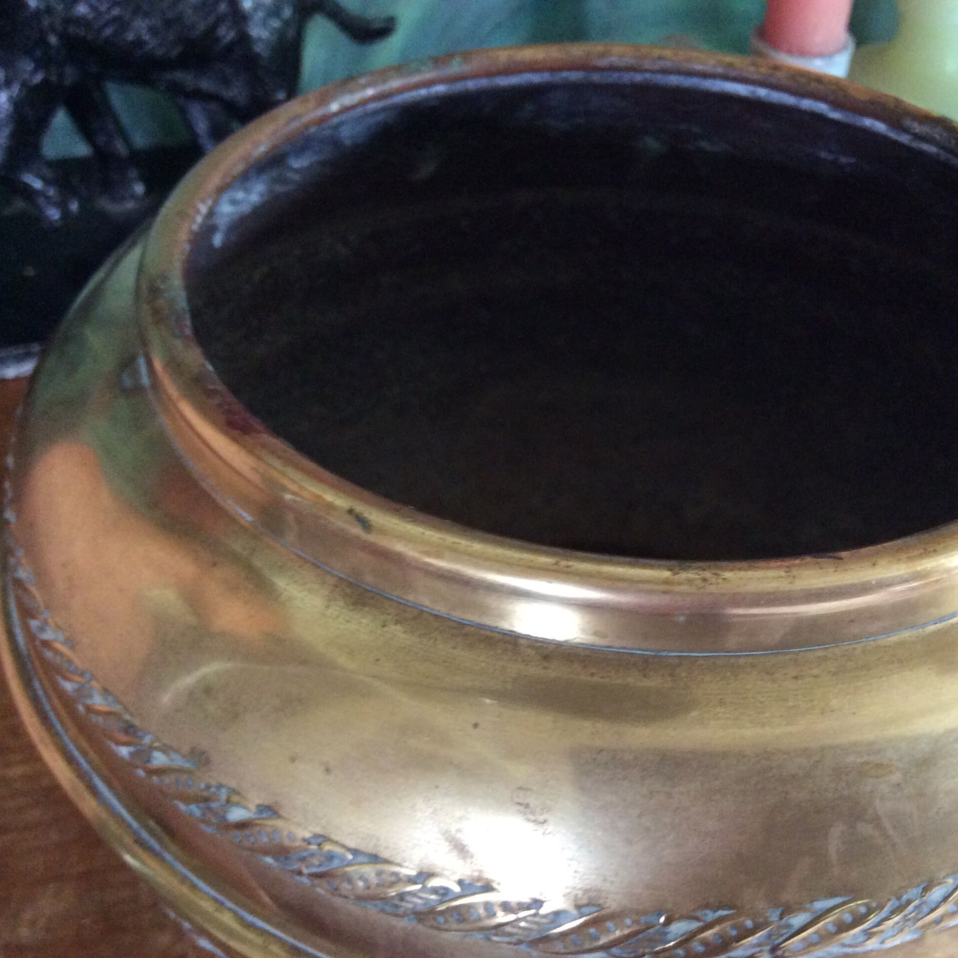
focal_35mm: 38
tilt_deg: -43.0
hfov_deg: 43.7
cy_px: 481
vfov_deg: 43.9
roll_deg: -2.0
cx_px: 555
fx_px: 1190
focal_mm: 3.3
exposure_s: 1/20
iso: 250
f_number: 2.4
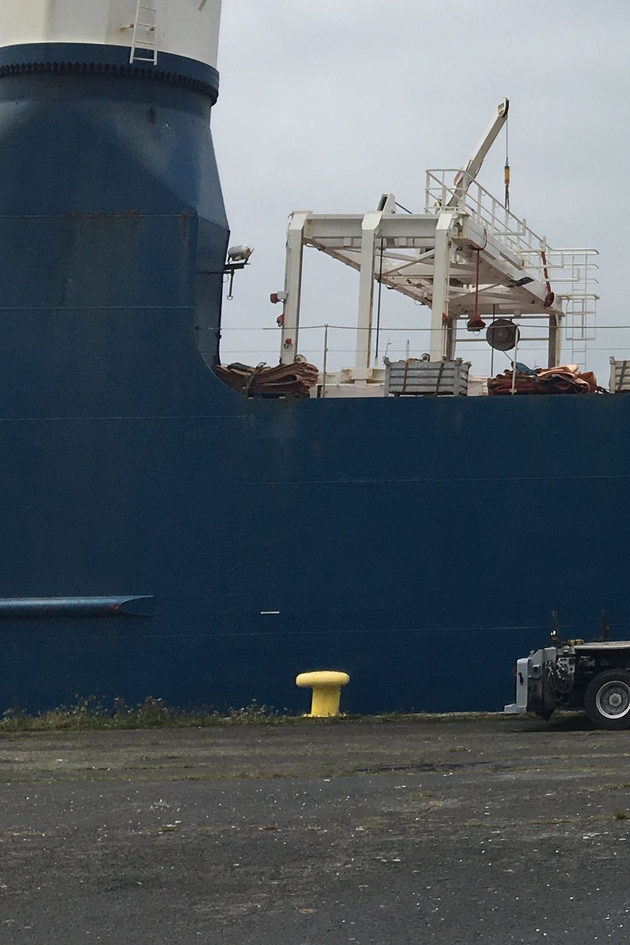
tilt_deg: +11.7
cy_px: 166
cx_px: 1023
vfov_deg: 26.4
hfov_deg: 16.2
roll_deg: +0.6
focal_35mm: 75
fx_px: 1968
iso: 25
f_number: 2.2
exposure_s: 1/2564
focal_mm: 4.15
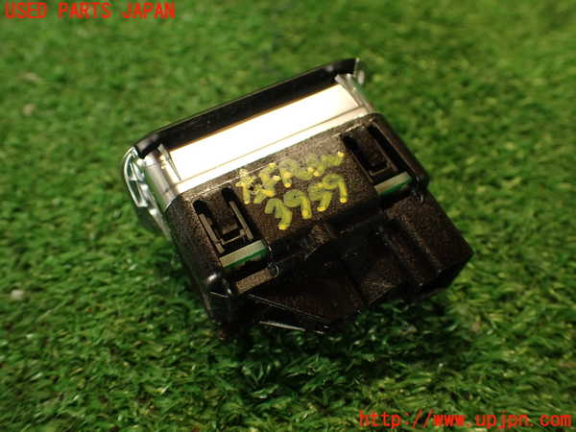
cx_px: 288
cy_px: 216
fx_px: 532
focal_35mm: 32
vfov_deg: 44.2
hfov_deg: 56.8
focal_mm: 5.79
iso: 200
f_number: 2.4
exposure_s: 1/30
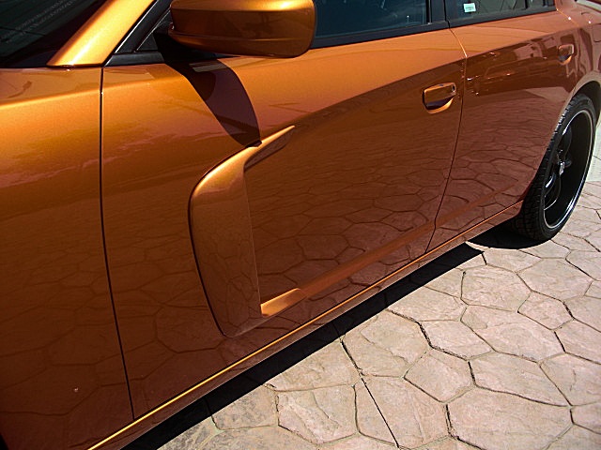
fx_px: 625
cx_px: 300
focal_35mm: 36
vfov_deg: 39.7
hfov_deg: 51.4
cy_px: 225
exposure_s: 1/125
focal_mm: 6.3
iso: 50
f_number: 7.9
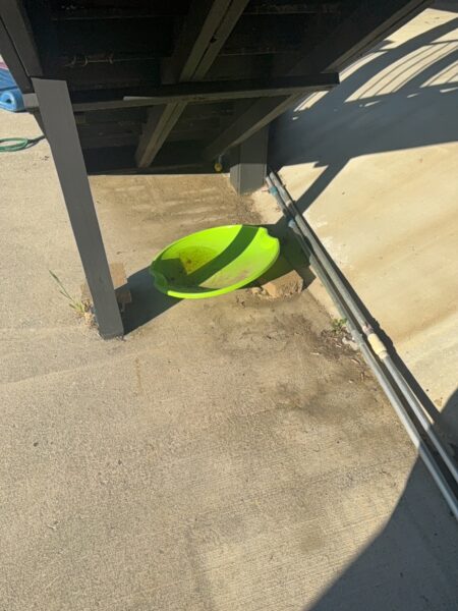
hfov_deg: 56.8
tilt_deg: -41.1
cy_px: 306
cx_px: 229
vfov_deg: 71.6
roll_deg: -1.3
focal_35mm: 24
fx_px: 423
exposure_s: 1/3876
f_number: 1.78
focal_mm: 6.76
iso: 50
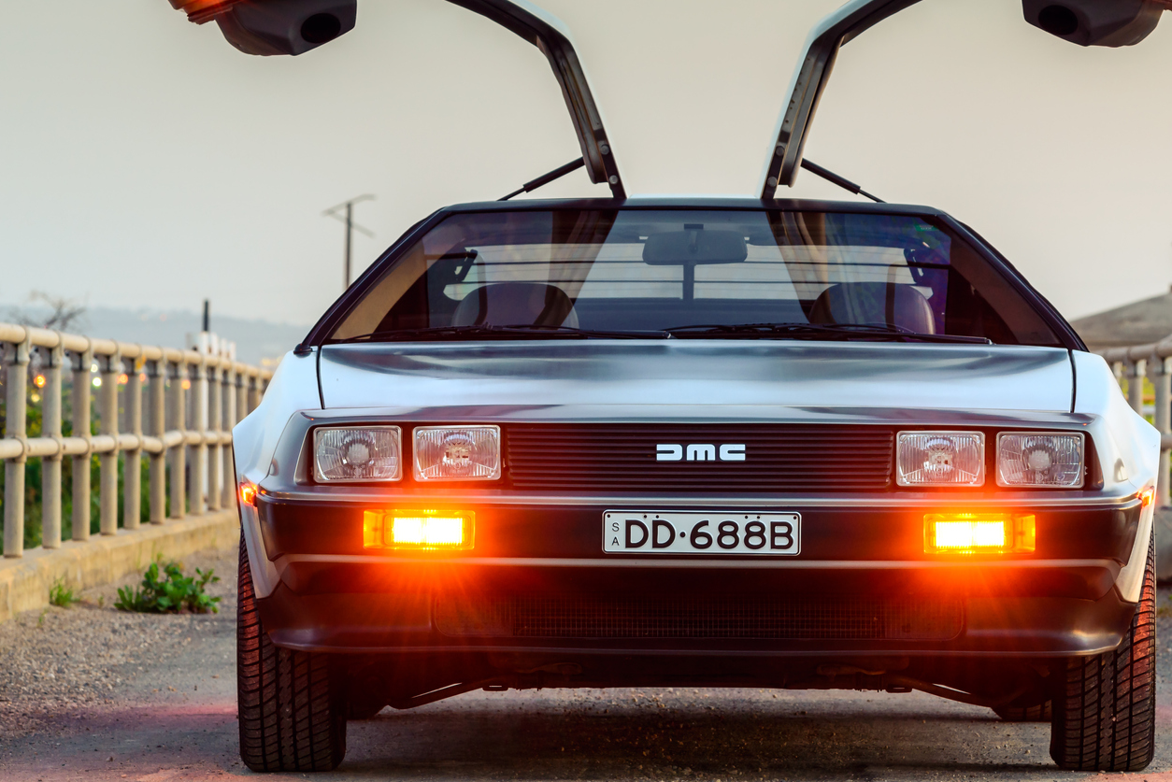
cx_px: 707
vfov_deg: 5.6
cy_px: 332
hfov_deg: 8.4
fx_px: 7978
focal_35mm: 245
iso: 100
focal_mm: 145
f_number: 11
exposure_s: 5
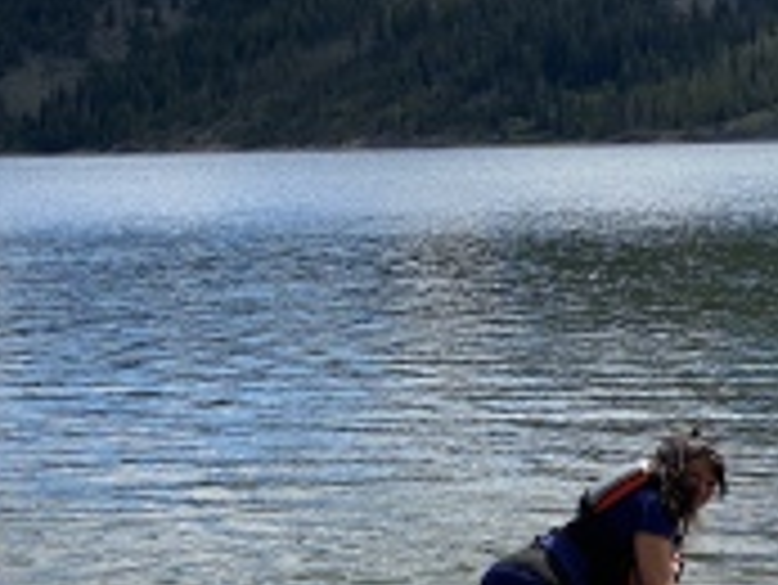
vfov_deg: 13.4
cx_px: 360
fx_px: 2474
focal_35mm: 110
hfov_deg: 17.9
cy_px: 423
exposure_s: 1/1776
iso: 20
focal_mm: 6
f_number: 2
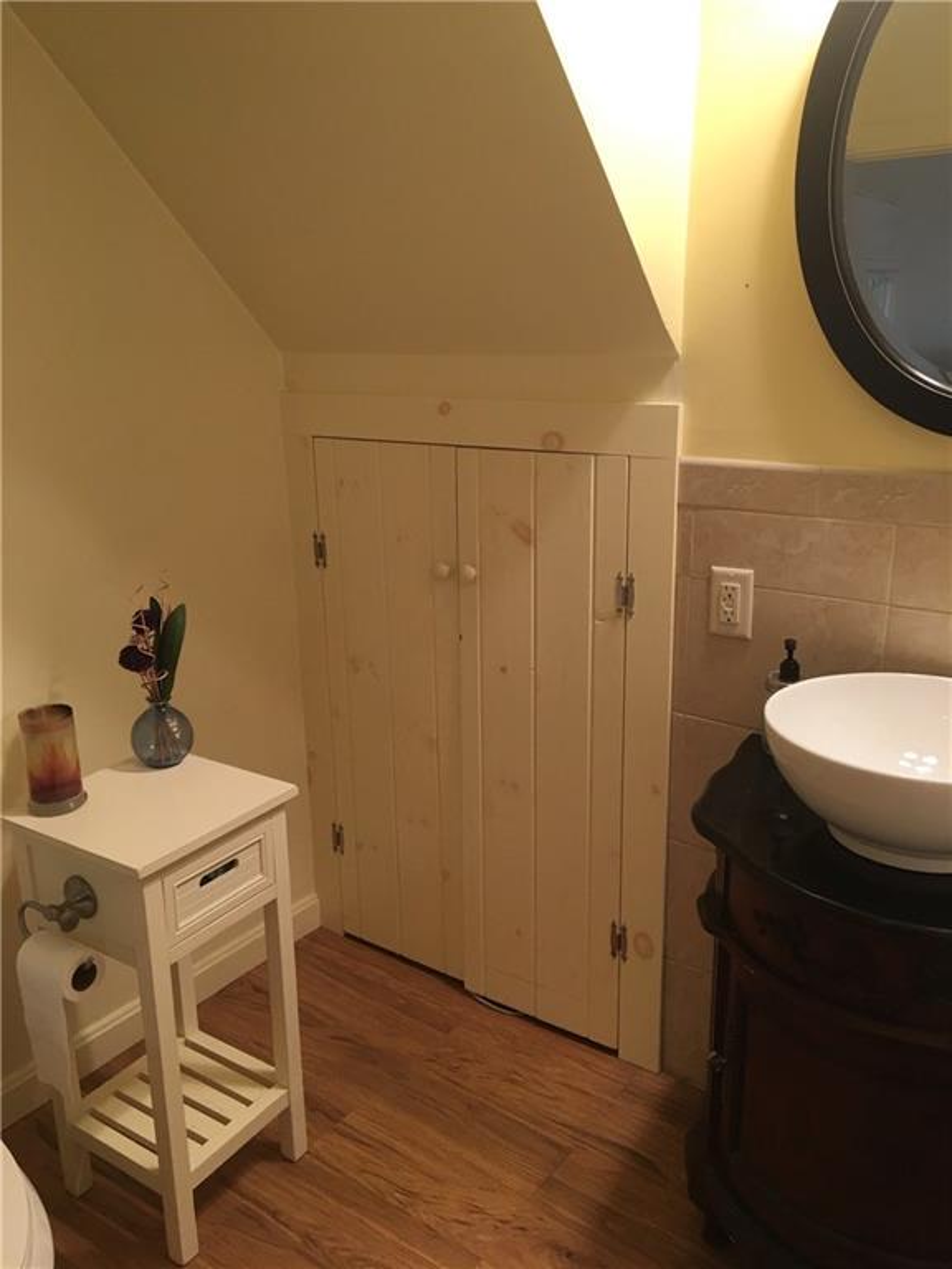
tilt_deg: -14.3
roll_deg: +1.2
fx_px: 1063
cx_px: 476
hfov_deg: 48.2
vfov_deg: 61.7
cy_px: 634
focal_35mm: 29
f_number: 2.2
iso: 40
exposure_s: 1/30
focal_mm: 4.15
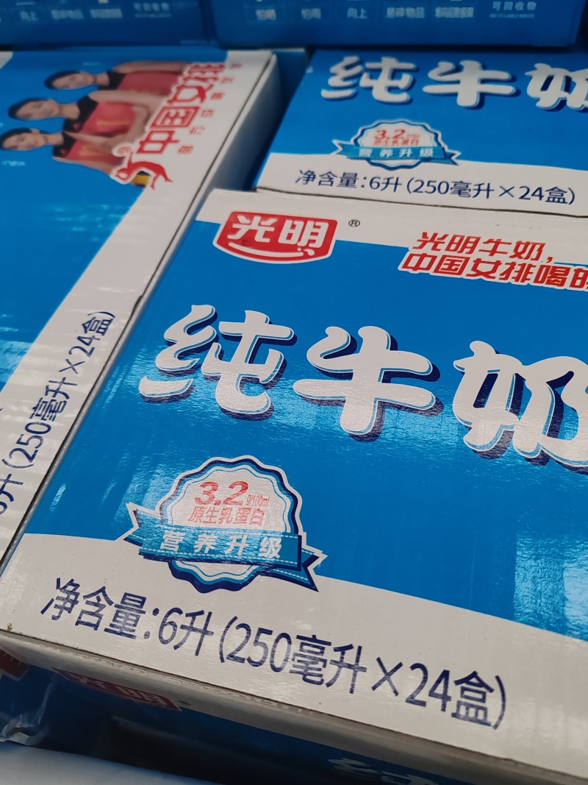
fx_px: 612
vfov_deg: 65.3
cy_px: 392
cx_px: 294
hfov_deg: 51.3
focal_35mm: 27
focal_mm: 6.12
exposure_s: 1/50
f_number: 1.9
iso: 3200
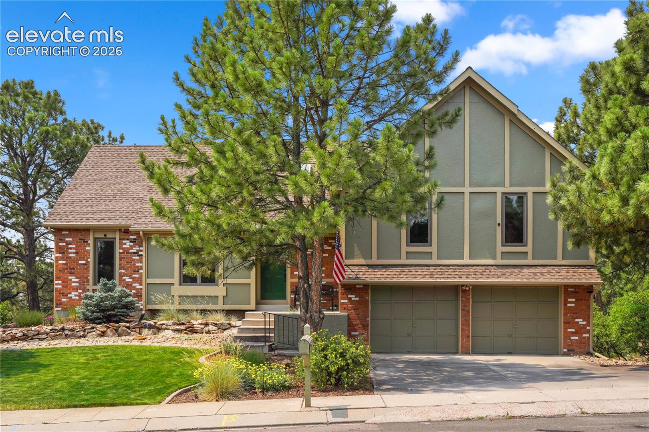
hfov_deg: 54.4
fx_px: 631
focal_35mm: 35
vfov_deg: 37.9
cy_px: 216
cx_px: 324
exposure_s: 1/800
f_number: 9
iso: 200
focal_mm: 35
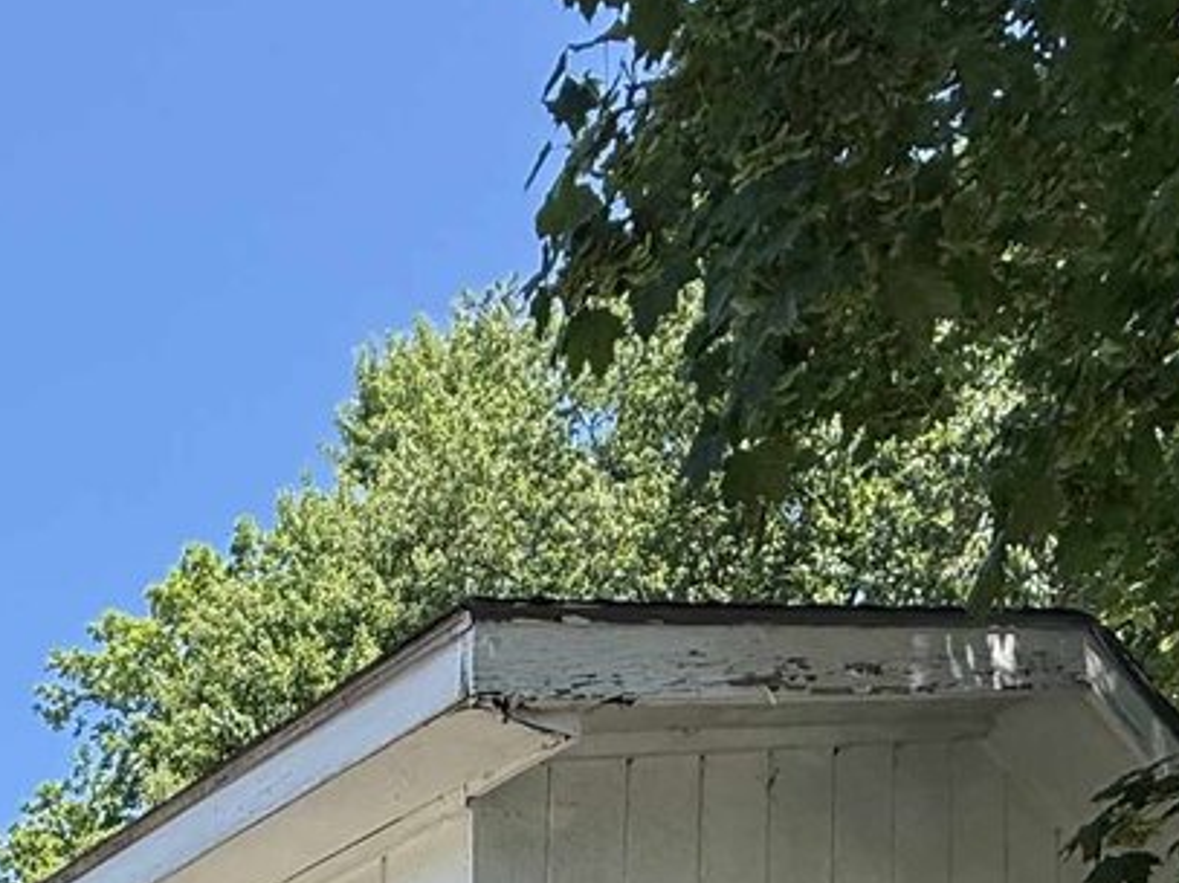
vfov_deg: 19.9
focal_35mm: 55
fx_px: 1873
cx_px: 14
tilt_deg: +4.2
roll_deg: -2.6
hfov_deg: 32.3
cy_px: 1566
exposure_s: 1/664
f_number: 2.2
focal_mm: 2.22
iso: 50
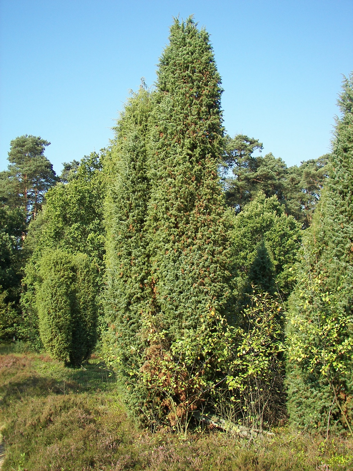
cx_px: 176
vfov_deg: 51.4
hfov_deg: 39.7
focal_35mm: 36
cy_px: 236
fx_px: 489
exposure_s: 1/320
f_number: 2.8
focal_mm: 6
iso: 50
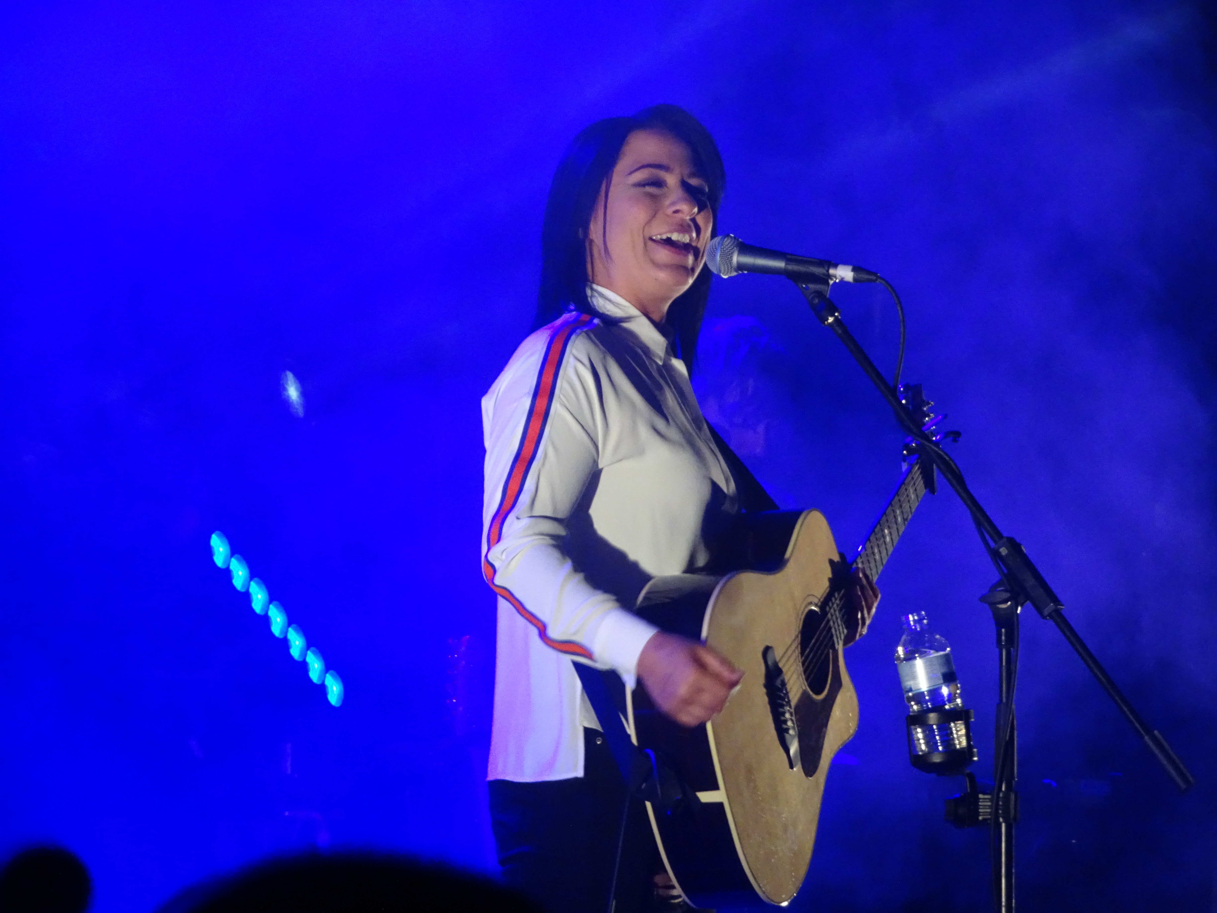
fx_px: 8403
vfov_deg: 6.2
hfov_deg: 8.3
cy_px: 456
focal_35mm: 239
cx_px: 608
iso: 800
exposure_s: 1/50
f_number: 6.3
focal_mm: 40.86
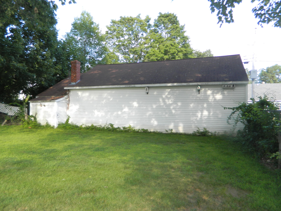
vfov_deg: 54.9
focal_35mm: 25
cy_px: 106
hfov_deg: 69.4
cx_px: 140
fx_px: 203
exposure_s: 1/200
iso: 110
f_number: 3.1
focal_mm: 4.5
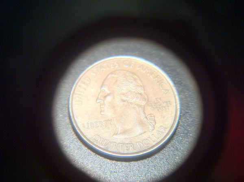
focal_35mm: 35
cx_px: 122
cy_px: 91
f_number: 2.8
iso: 100
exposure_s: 1/15
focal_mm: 3.85
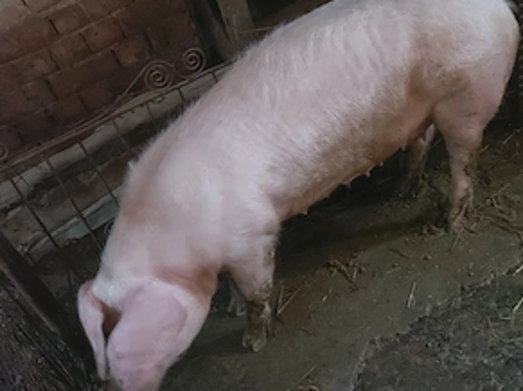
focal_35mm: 33
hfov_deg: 55.4
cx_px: 262
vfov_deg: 42.9
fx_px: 498
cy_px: 212
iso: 2500
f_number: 1.8
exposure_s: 1/10
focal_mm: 5.23
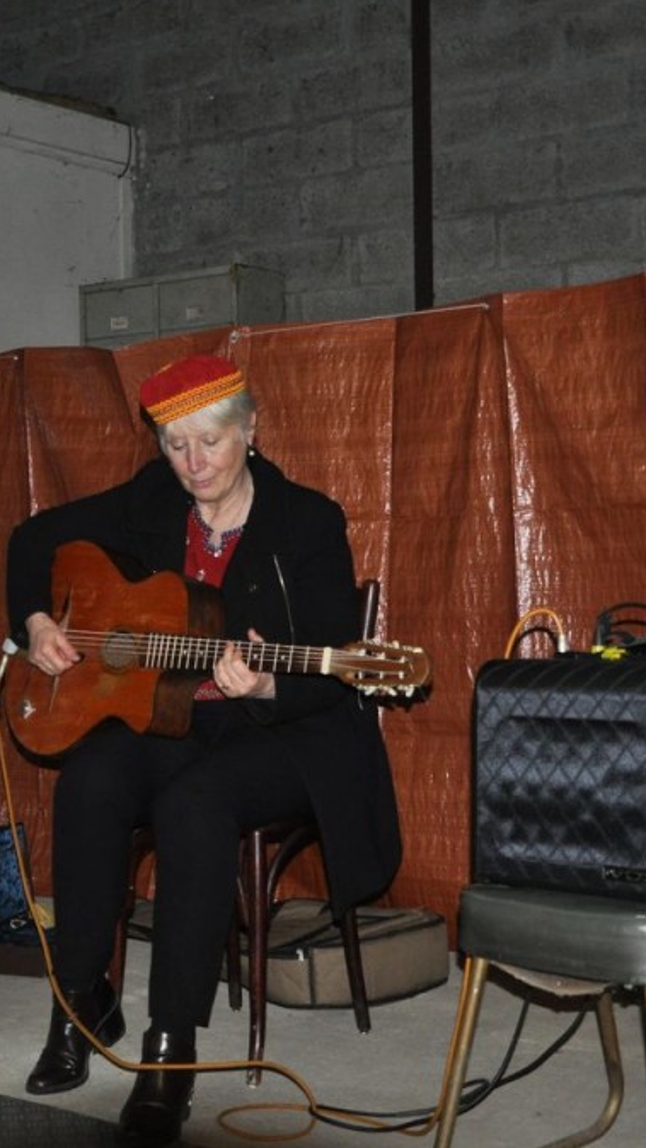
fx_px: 1889
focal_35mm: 62
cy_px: 571
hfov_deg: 19.2
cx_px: 119
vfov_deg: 33.8
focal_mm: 26
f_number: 4
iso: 800
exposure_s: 1/60
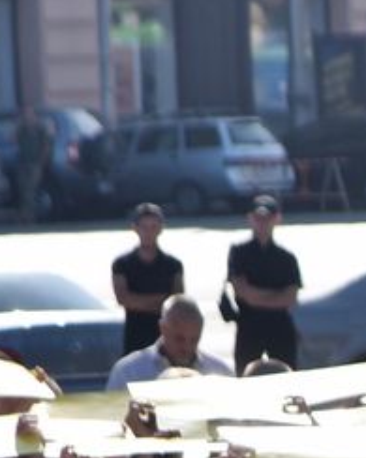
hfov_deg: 2.4
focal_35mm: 647
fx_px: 8766
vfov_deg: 3.0
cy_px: 690
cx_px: 852
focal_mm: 120
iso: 160
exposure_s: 1/640
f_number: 7.1
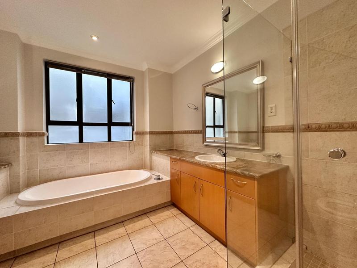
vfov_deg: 85.7
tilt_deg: -0.7
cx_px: 178
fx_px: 144
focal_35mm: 14
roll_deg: +0.3
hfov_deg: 102.1
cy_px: 134
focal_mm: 2.22
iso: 320
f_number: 2.2
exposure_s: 1/100
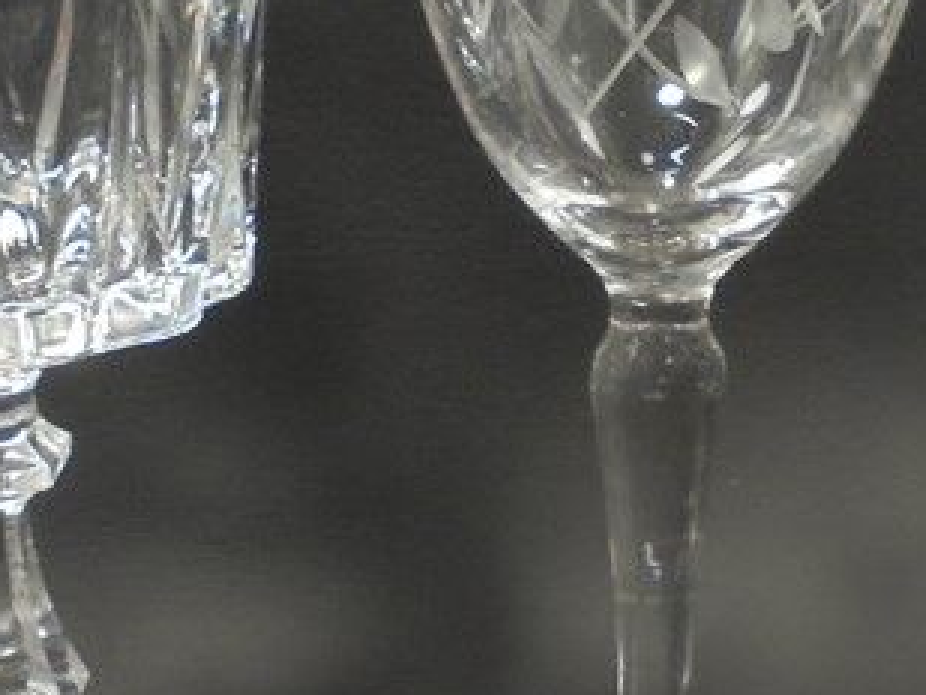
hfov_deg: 19.8
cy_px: 208
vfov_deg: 14.9
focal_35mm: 99
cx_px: 611
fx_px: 2649
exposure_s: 1/30
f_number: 4
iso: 160
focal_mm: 6.1
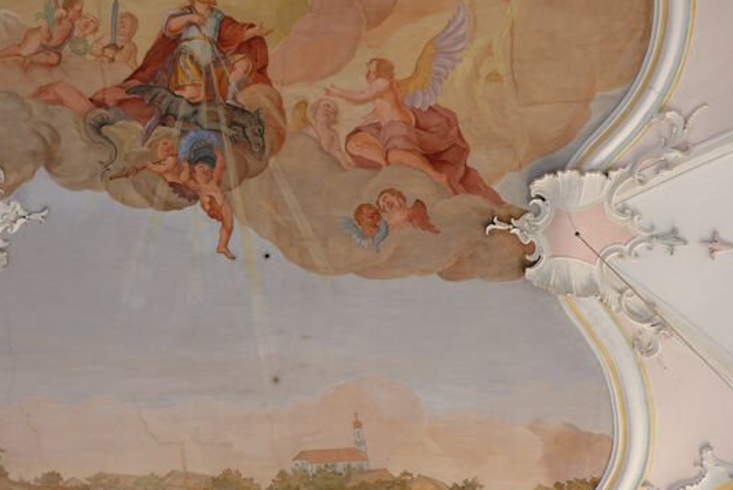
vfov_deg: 29.5
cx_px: 276
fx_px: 917
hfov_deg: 43.3
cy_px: 132
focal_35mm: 45
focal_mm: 9
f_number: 3.2
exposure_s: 1/25
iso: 160
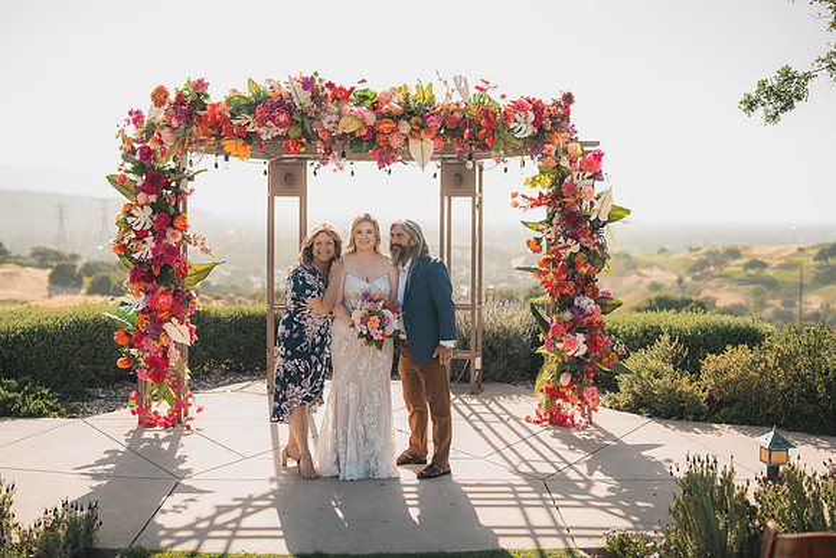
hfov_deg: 39.6
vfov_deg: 27.0
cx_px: 418
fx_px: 1161
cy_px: 279
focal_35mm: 50
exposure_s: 1/1000
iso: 50
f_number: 2
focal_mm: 50
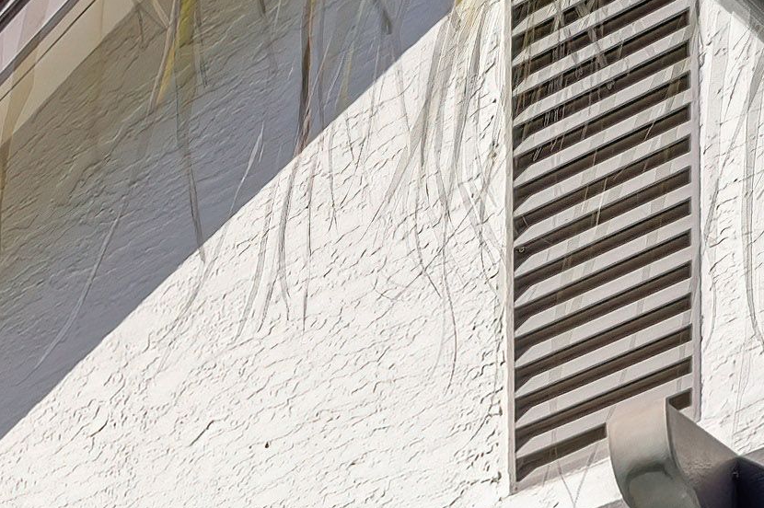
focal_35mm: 102
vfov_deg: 9.3
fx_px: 2163
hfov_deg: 12.7
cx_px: -1298
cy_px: 1701
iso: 500
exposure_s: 1/500
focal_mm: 14
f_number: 11
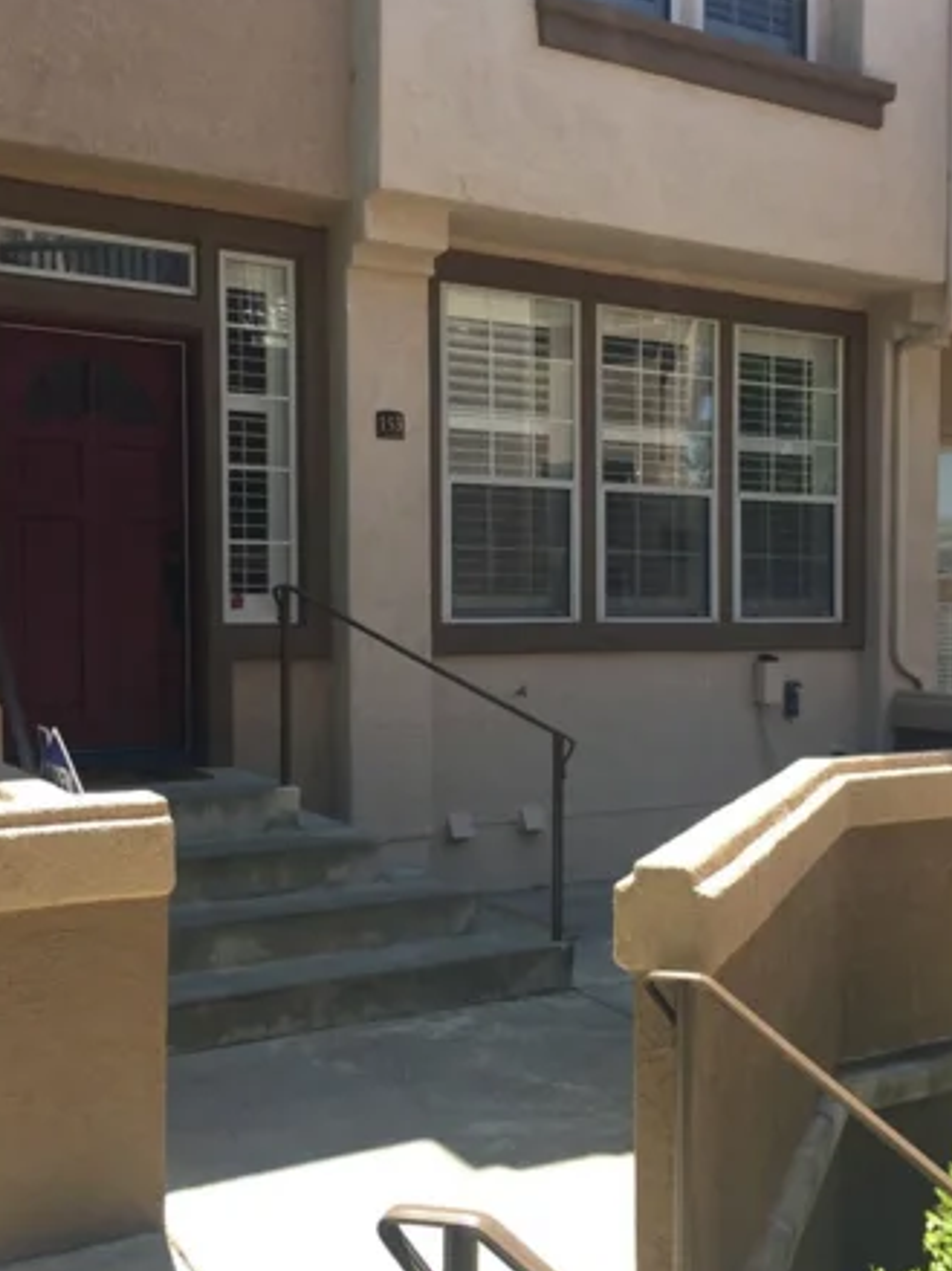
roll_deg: +0.4
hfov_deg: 38.6
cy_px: 640
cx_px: 509
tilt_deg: +0.1
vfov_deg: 50.2
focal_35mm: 37
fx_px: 1357
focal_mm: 4.15
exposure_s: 1/590
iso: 32
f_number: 2.2
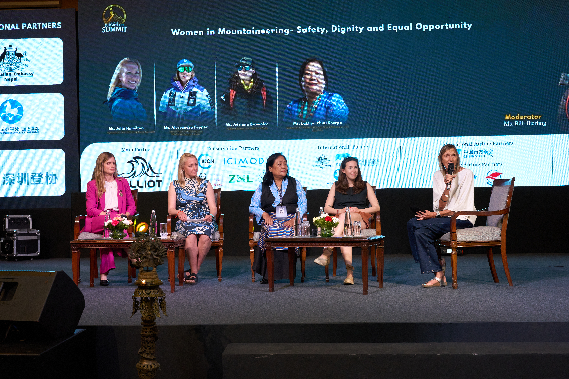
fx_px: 705
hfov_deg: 44.0
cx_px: 284
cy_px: 190
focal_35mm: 45
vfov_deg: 30.1
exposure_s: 1/160
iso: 1600
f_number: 6.3
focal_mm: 44.6
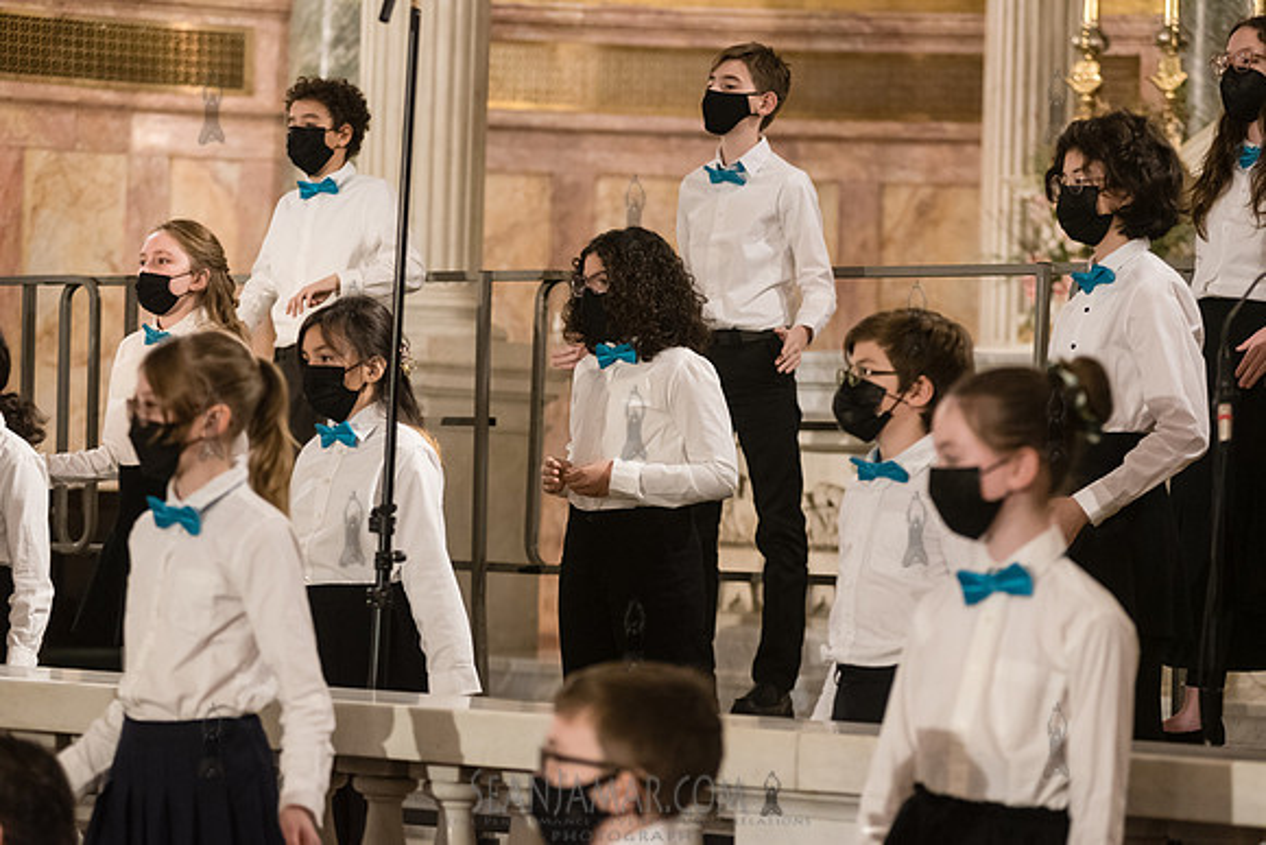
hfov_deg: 18.3
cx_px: 633
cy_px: 422
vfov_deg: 12.2
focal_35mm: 112
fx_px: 3939
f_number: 4
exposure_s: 1/200
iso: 4000
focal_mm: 112
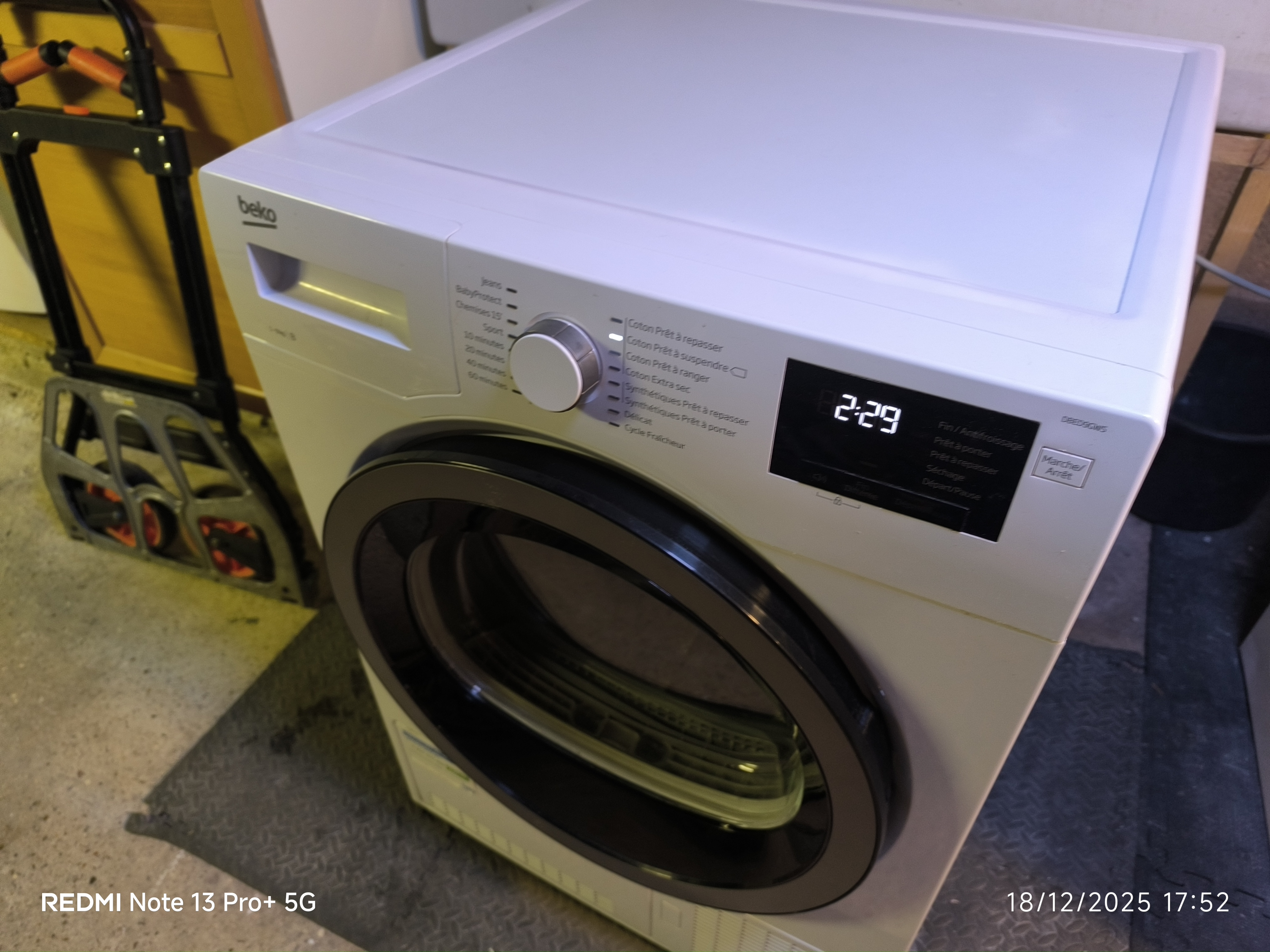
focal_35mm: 23
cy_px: 476
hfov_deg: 73.9
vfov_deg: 58.9
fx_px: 844
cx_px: 635
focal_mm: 6.14
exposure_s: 1/25
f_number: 1.65
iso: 1250
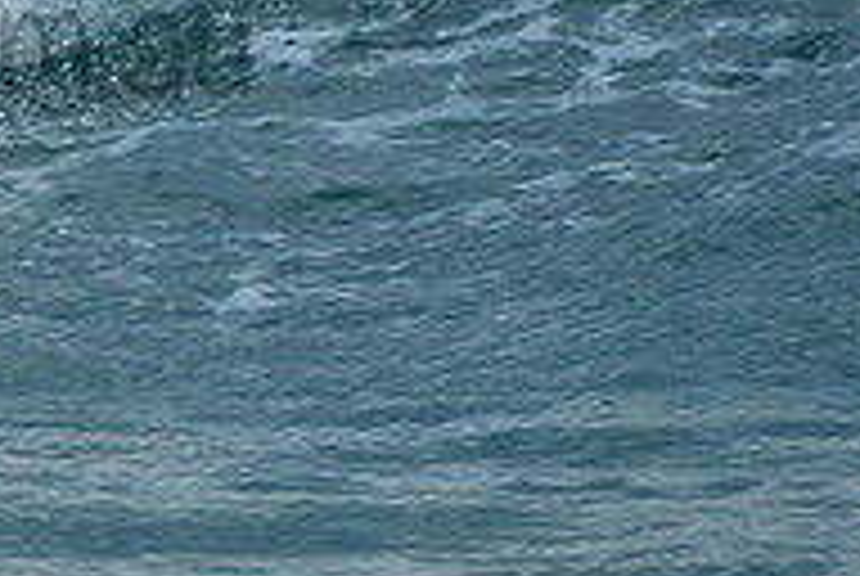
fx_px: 43521
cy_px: -7
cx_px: -225
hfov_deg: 1.1
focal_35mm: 1819
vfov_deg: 0.8
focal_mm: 400
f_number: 5.6
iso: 280
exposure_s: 1/400
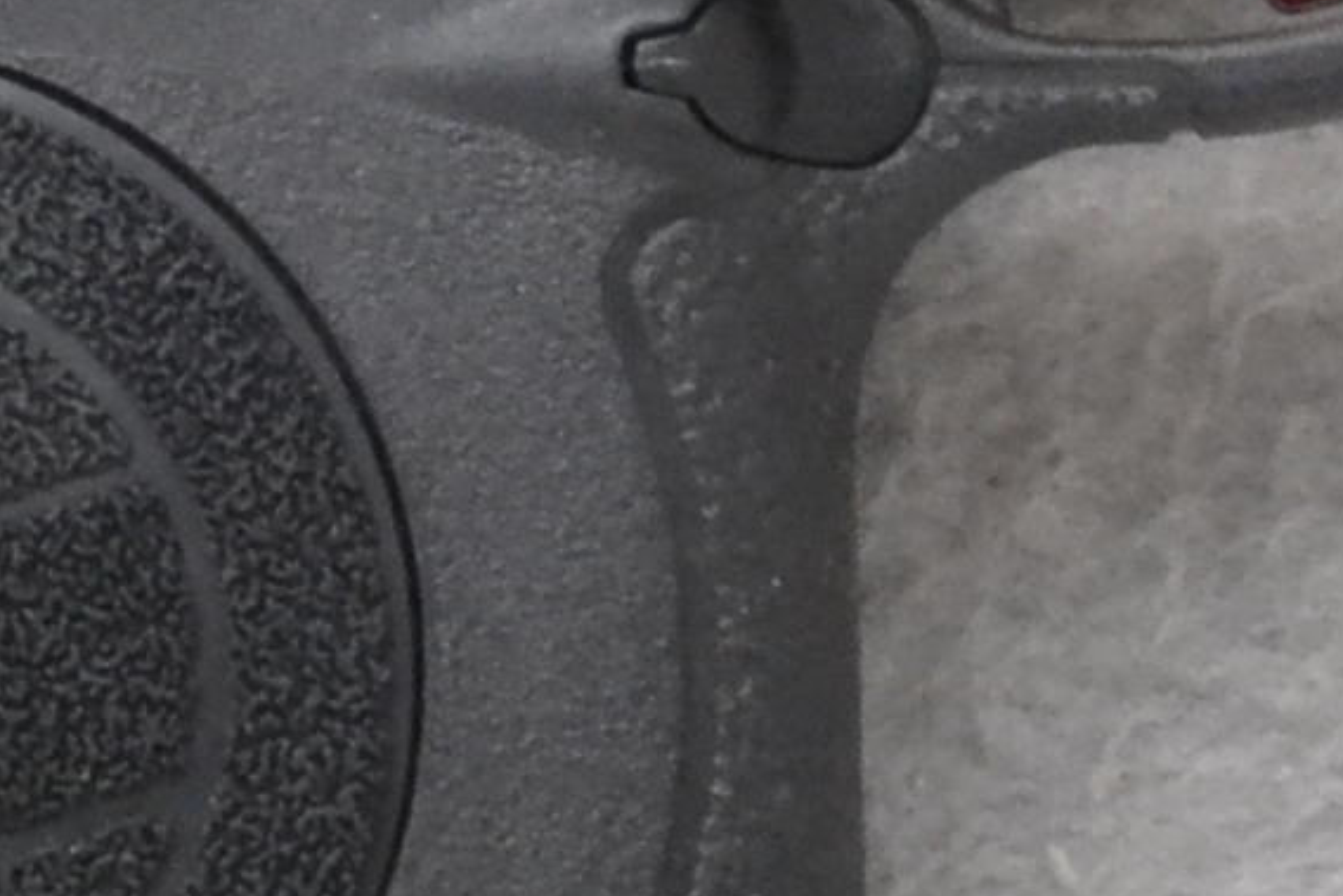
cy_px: 95
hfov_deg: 7.0
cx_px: 1055
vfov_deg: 4.7
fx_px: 10895
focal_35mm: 292
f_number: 20
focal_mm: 32
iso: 3200
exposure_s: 1/160
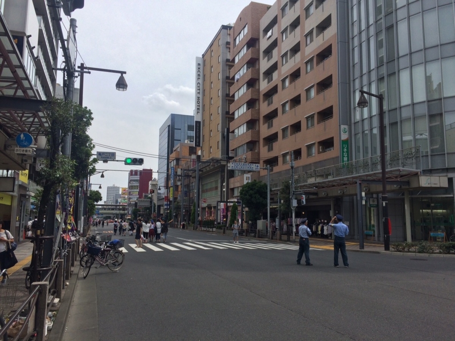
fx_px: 381
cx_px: 228
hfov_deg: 61.7
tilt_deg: +3.2
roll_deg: -0.3
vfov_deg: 48.2
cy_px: 170
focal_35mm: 29
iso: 32
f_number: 2.2
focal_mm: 4.15
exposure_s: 1/1953
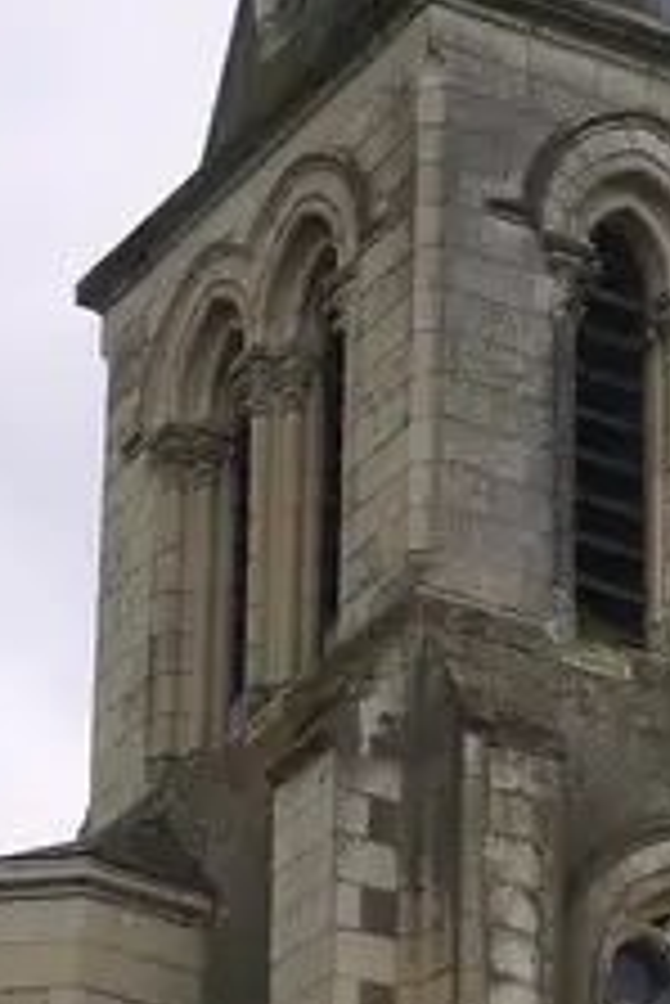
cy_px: 1108
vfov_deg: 11.3
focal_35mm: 179
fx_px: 4989
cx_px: -166
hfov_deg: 7.6
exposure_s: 1/500
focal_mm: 15
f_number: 8
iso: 160
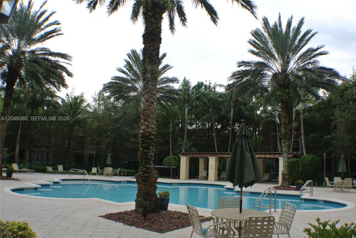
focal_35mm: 35
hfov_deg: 54.4
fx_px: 346
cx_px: 178
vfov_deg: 37.9
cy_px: 119
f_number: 5
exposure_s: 1/160
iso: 100
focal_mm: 13.1
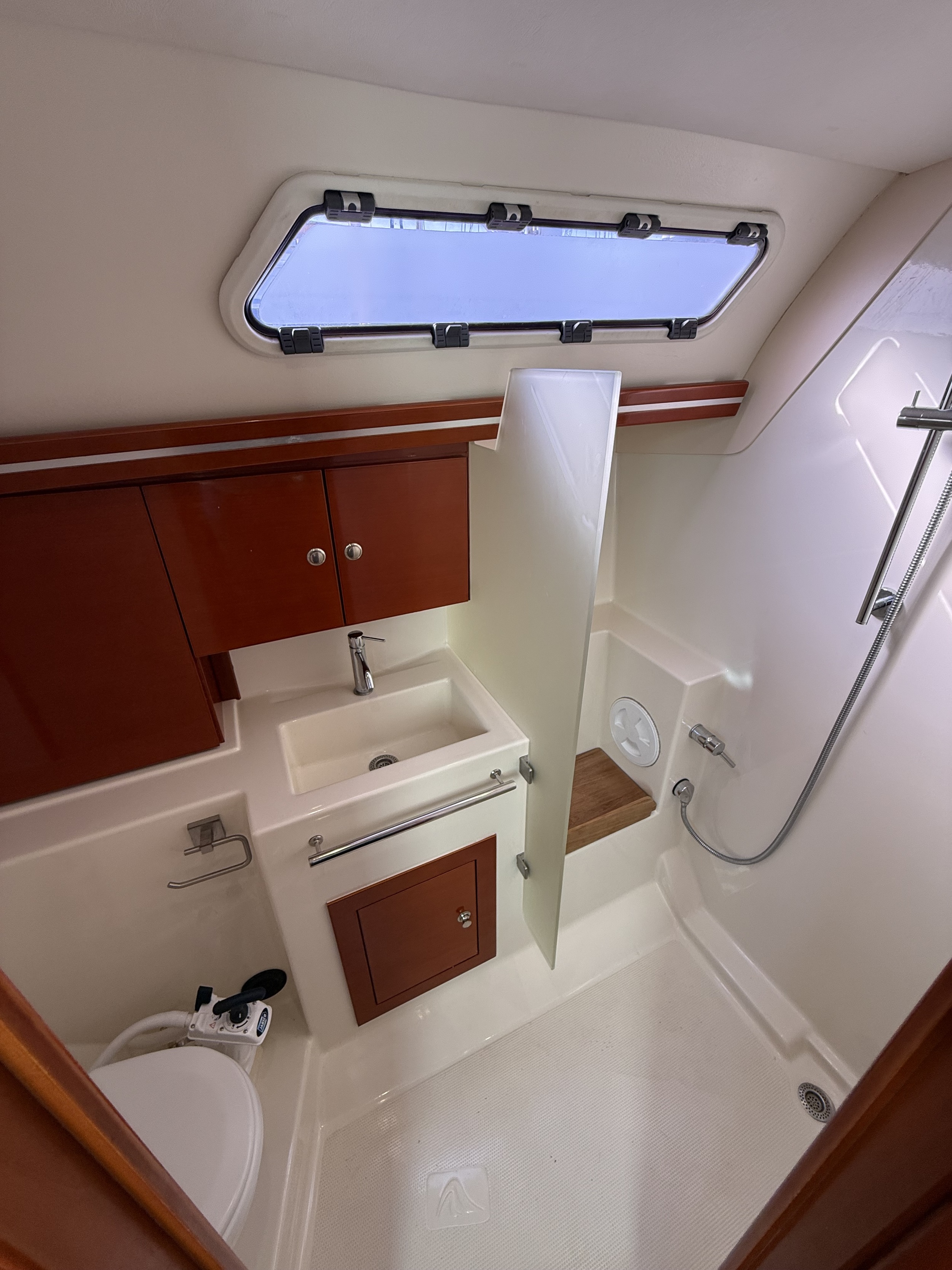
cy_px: 635
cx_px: 476
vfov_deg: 102.1
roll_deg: +0.2
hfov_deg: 85.7
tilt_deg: -28.7
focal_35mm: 14
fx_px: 513
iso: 80
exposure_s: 1/99
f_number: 2.2
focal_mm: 2.22
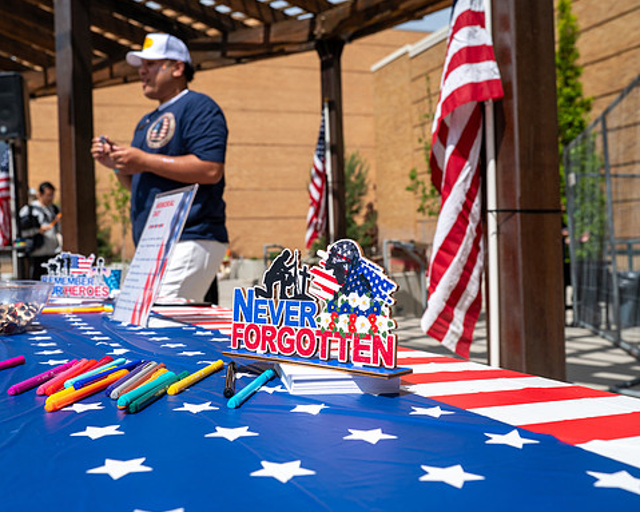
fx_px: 663
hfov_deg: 51.5
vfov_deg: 42.2
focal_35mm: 35
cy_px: 248
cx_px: 293
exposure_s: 1/1250
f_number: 6.3
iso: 200
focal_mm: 29
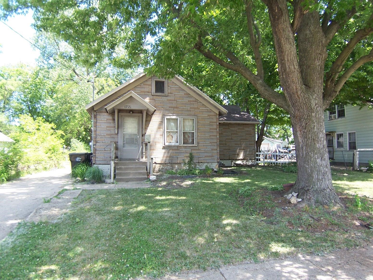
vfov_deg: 58.9
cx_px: 186
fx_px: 248
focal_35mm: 23
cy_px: 140
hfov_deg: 73.9
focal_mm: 3.8
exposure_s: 1/100
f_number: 2.8
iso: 64
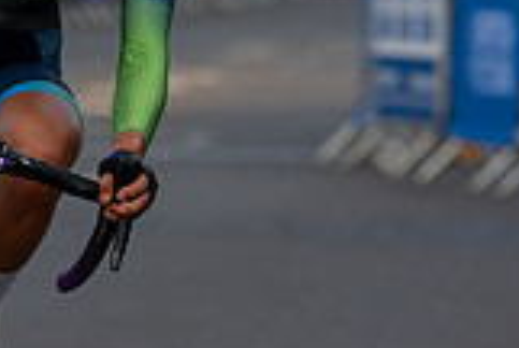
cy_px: -191
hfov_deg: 3.1
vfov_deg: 2.1
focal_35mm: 657
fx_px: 9489
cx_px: -56
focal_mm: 136
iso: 320
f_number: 3.5
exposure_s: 1/800
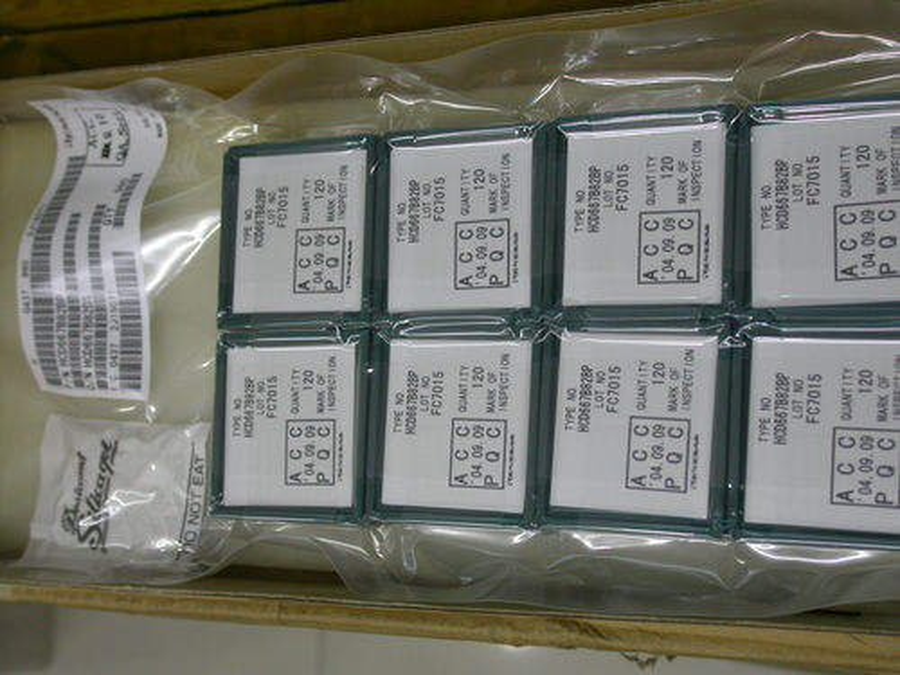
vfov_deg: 18.9
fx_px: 2028
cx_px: 450
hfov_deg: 25.0
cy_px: 338
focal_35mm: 78
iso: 100
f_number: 3.5
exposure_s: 1/12.5
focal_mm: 16.2
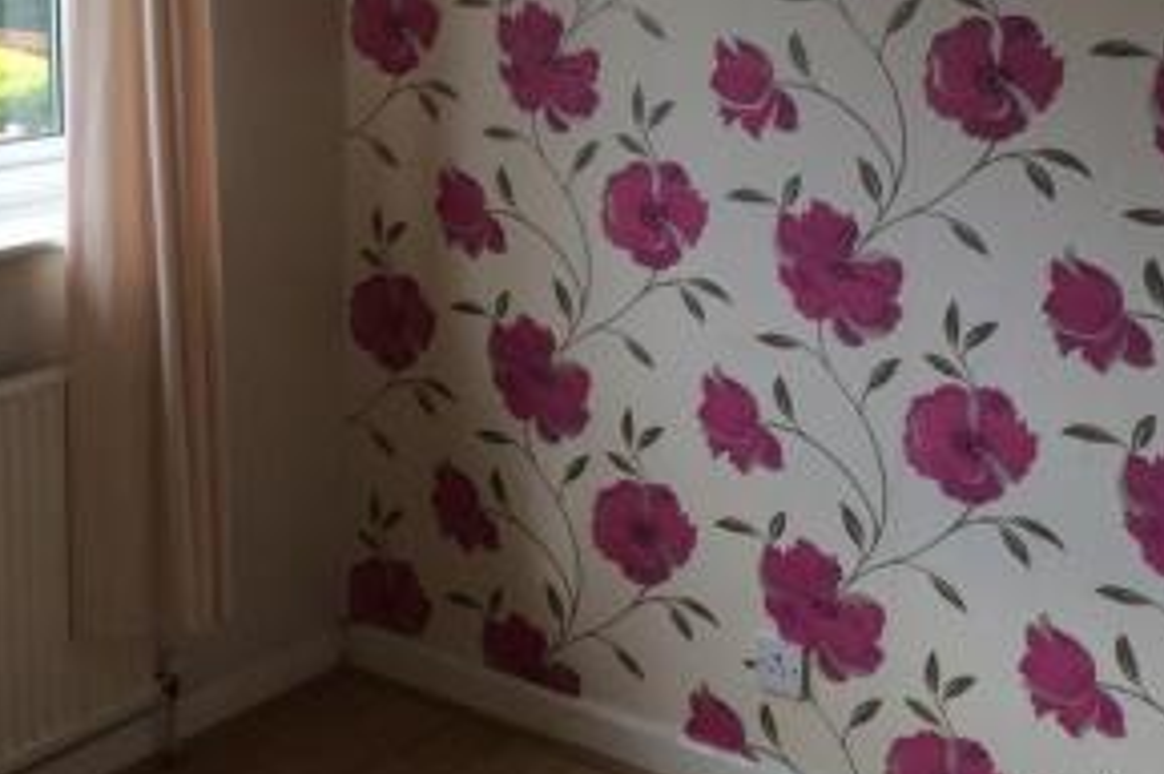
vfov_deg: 21.3
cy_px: 200
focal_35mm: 63
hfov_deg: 31.6
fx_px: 2035
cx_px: 369
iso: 32
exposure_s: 1/164
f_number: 2.2
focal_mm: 4.12
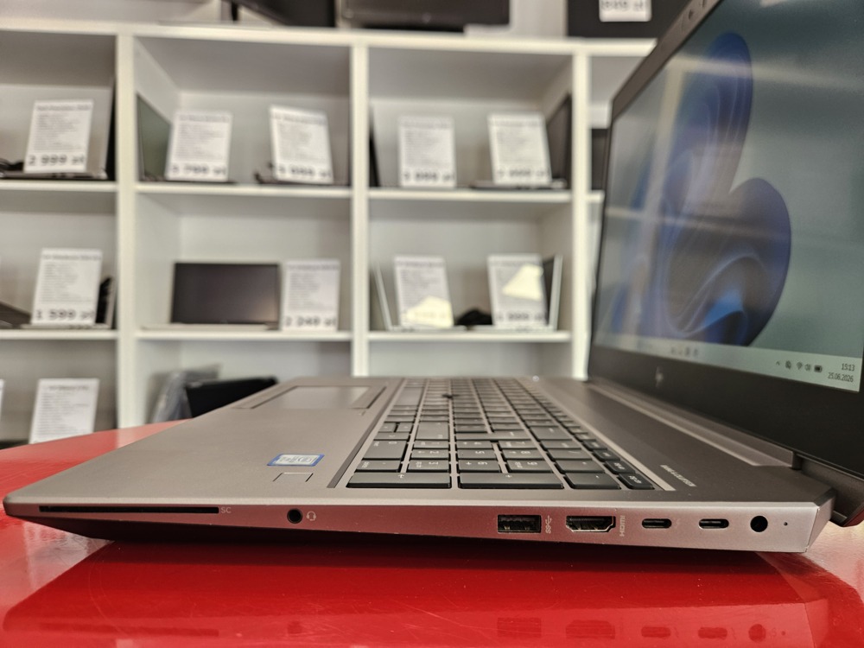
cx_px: 432
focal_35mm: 23
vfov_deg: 58.9
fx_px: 574
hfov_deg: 73.9
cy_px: 324
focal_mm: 5.4
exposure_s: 1/100
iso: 160
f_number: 1.8
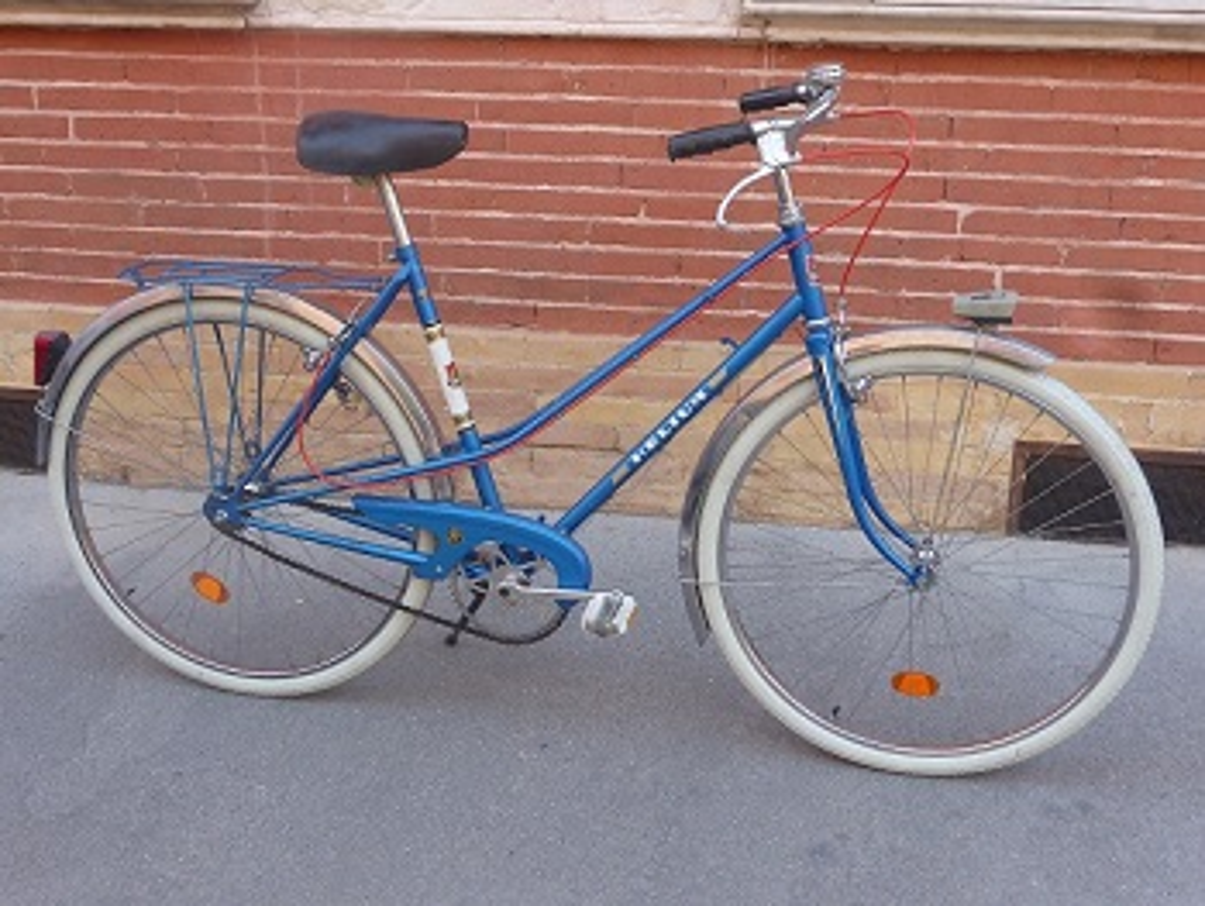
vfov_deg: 30.9
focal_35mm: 47
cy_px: 453
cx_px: 602
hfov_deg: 40.4
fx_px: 1637
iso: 200
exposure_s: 1/60
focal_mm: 8.5
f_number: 4.2
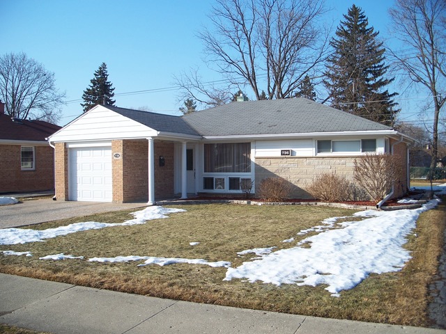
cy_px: 167
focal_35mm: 37
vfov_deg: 38.7
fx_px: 477
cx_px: 223
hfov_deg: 50.1
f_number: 2.8
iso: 64
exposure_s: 1/800
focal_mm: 7.8
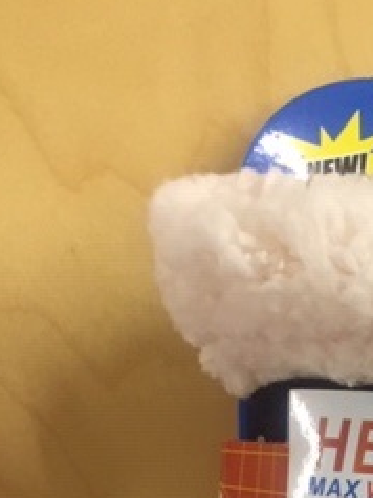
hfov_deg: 17.6
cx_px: 492
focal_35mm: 78
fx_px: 1123
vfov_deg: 22.7
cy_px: 621
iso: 250
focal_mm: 4.15
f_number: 2.2
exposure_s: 1/20
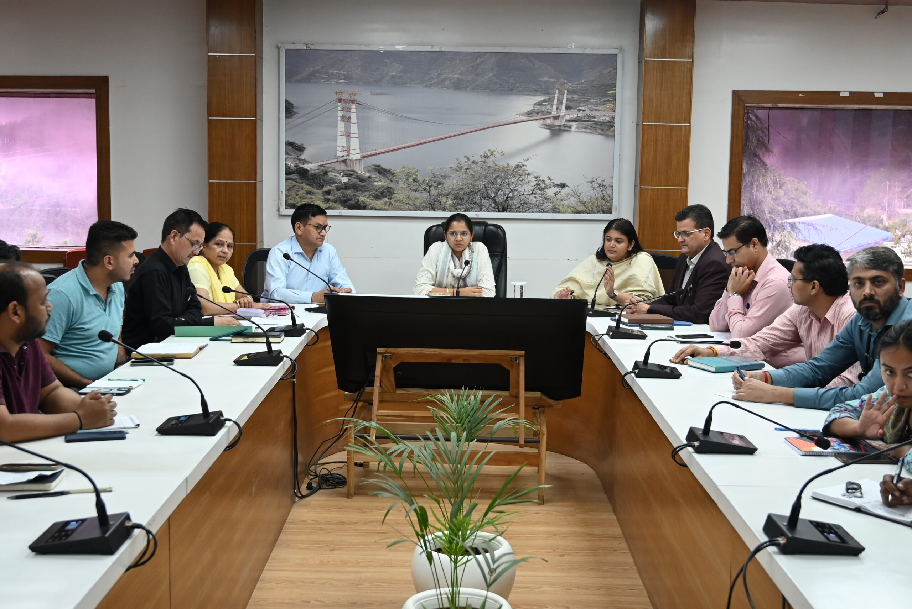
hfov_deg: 42.7
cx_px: 456
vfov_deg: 29.3
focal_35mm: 46
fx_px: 1166
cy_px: 304
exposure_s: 1/125
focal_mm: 31
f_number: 4
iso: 800
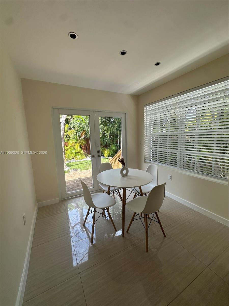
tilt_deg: -7.4
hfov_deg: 85.7
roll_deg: +2.1
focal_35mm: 14
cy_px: 153
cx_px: 114
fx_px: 123
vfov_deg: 102.1
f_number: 2.2
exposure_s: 1/207
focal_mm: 2.22
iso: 40
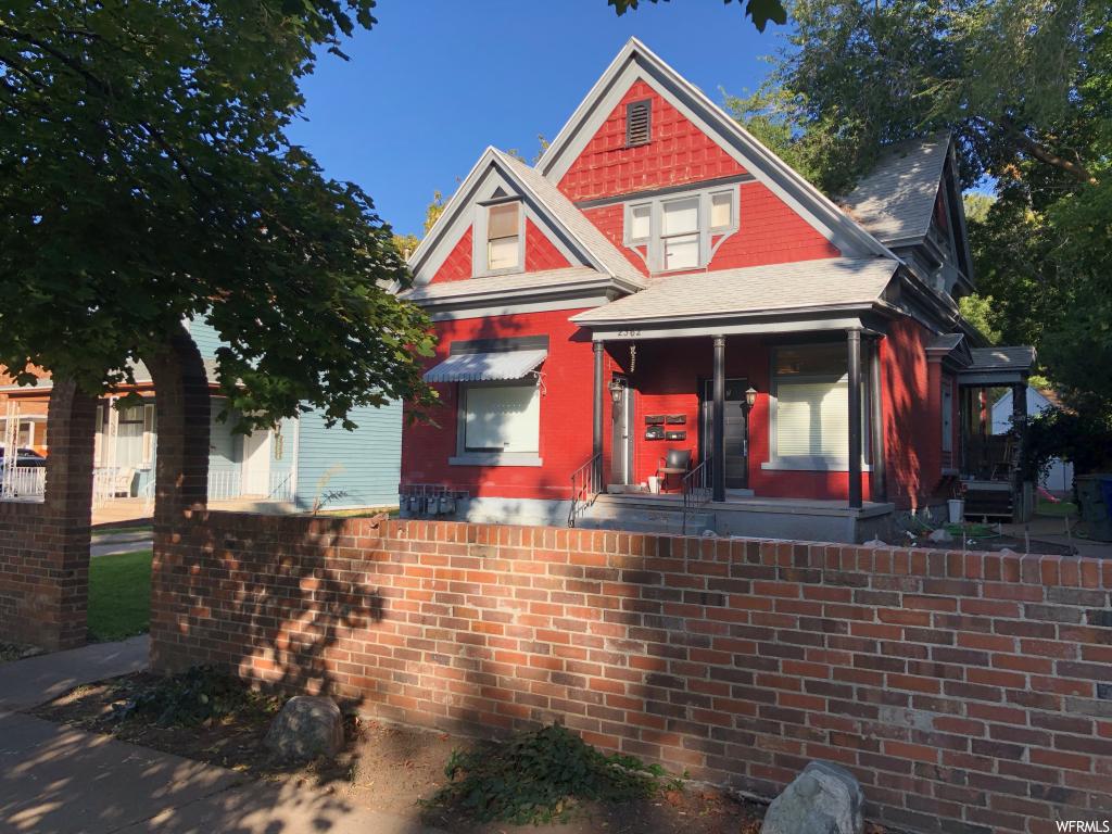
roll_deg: +0.0
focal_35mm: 28
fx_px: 899
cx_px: 556
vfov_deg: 49.7
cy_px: 417
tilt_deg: +3.9
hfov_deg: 63.4
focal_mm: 4
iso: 20
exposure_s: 1/923
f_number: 1.8
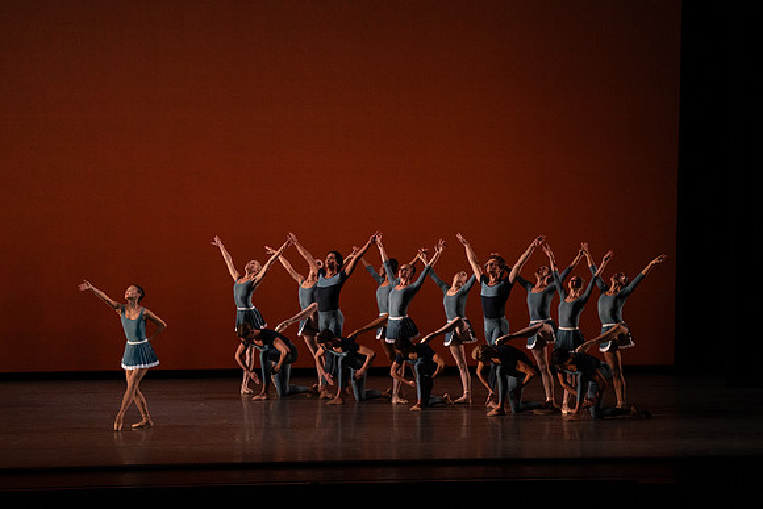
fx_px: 3477
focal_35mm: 164
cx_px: 382
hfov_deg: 12.5
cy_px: 254
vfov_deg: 8.4
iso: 5000
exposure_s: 1/400
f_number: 9
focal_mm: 164
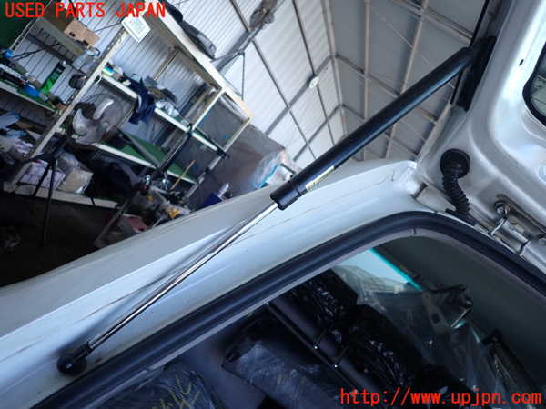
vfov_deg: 54.9
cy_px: 204
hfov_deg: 69.4
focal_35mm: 25
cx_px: 273
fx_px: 394
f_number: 2
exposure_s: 1/200
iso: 100
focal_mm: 4.5
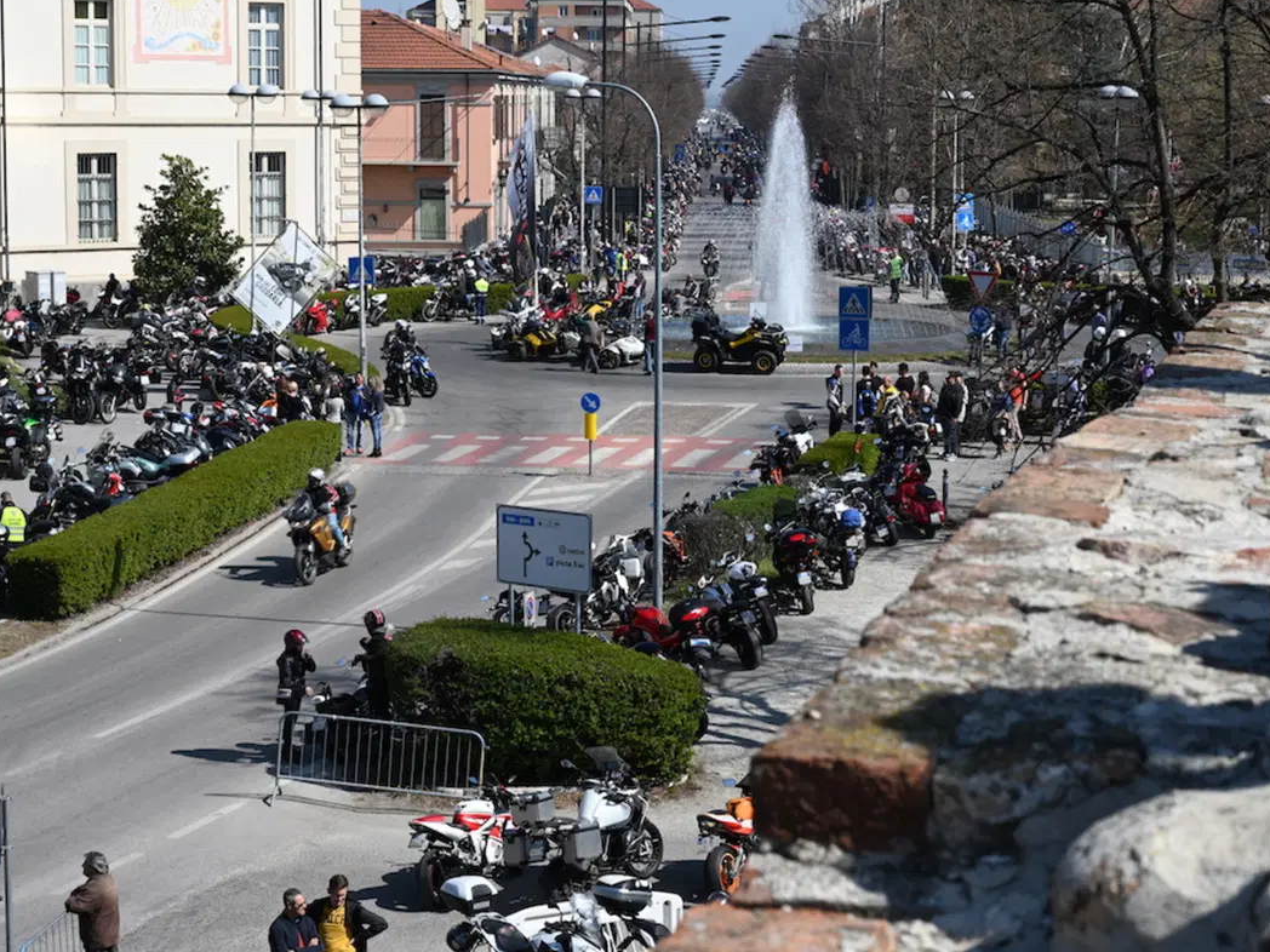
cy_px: 476
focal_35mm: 77
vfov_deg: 19.1
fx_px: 2825
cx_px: 645
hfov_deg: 25.3
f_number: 14
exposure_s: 1/125
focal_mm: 70
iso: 125
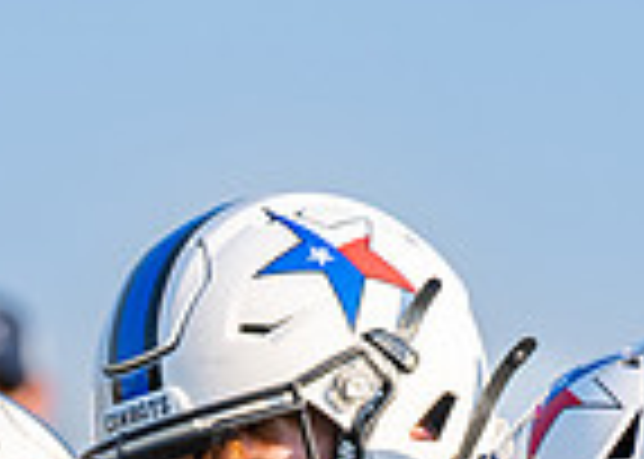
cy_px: 676
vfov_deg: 2.2
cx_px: 475
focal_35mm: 641
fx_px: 11718
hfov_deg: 3.1
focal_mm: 130
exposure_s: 1/1000
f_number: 2.8
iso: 100
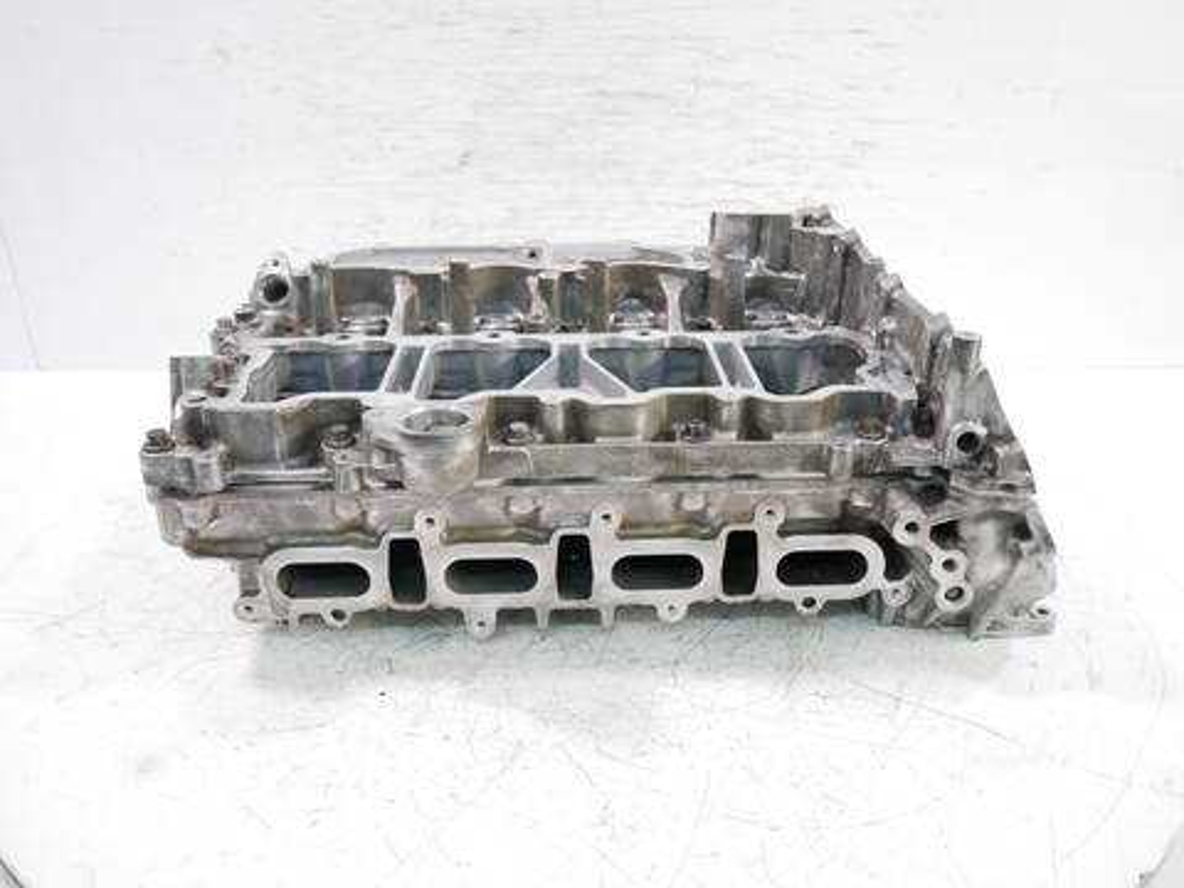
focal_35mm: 30
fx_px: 1026
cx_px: 592
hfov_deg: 60.0
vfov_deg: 46.8
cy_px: 444
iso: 1000
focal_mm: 15
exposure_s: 1/60
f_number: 3.7
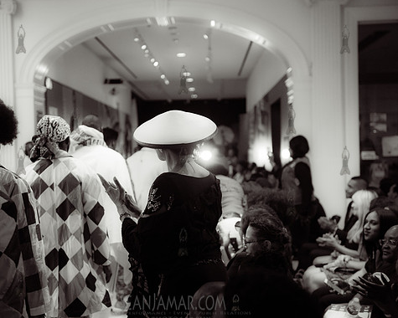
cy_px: 160
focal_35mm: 63
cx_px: 183
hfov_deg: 30.0
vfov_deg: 24.2
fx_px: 742
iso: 5000
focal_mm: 55
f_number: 2.8
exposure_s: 1/500
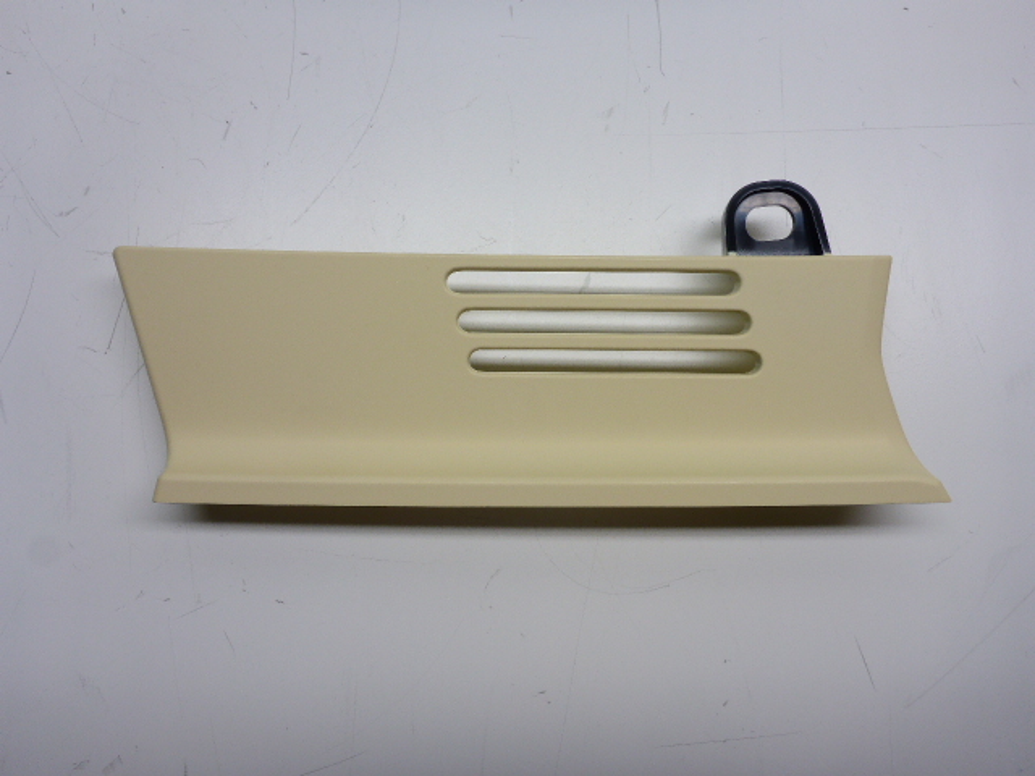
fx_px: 837
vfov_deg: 49.7
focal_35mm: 28
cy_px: 388
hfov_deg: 63.4
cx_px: 518
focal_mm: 4.9
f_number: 3.3
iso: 100
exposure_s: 1/160
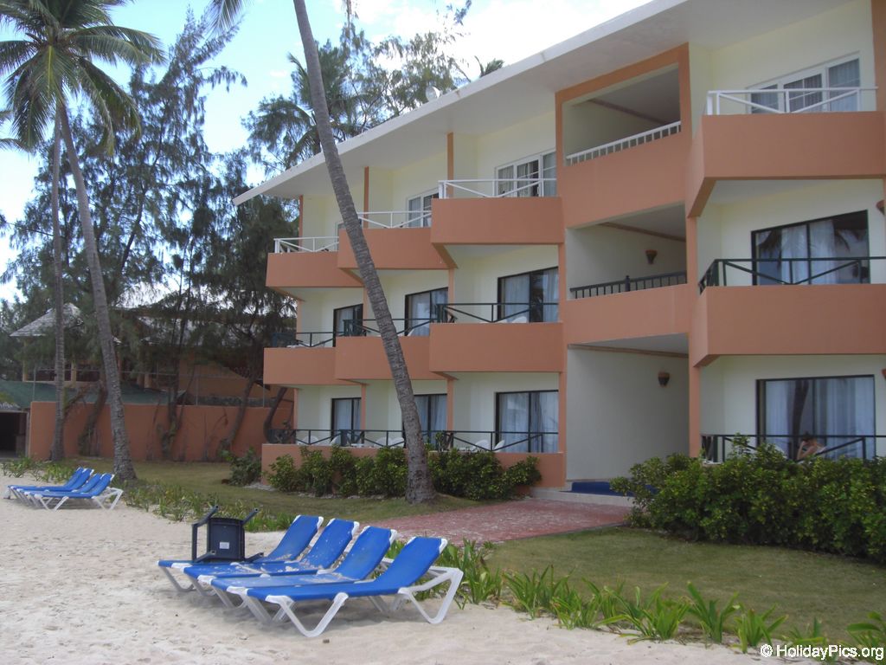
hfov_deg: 49.0
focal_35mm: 38
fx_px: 973
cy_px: 332
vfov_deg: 37.7
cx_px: 443
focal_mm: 6.2
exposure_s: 1/250
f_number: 2.7
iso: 64
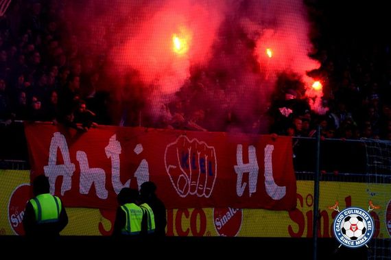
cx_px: 196
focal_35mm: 180
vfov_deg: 7.6
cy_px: 130
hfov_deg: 11.4
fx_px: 1953
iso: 640
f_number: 13
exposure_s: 1/400
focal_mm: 120
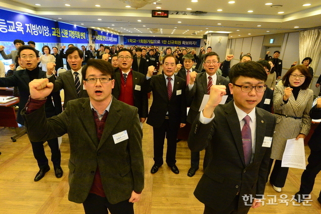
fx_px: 178
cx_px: 160
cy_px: 107
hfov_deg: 84.0
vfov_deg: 61.9
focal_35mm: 20
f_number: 9
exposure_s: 1/125
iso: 12800
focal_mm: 20
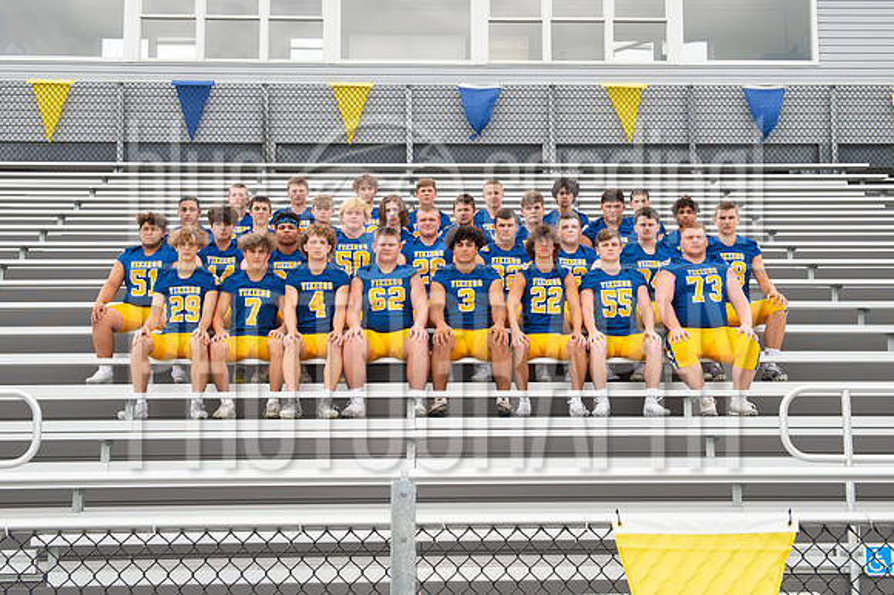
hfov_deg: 38.1
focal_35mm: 52
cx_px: 461
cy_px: 262
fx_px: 1295
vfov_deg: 25.9
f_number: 8
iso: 100
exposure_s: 1/160
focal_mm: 40
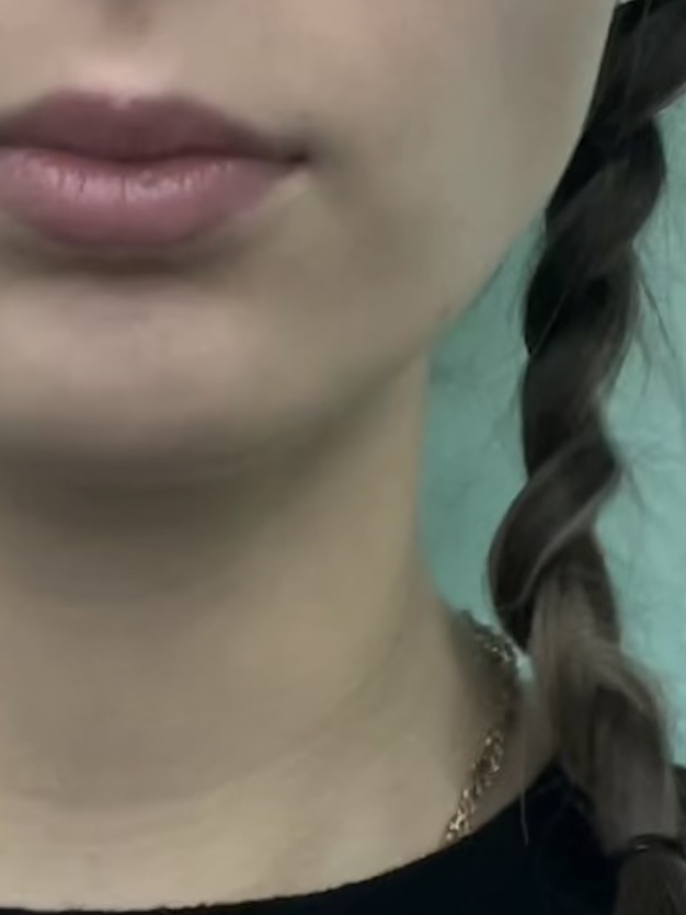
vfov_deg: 17.7
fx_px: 2934
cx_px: -23
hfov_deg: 13.1
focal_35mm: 111
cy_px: 480
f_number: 2.2
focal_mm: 2.71
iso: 200
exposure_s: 1/50
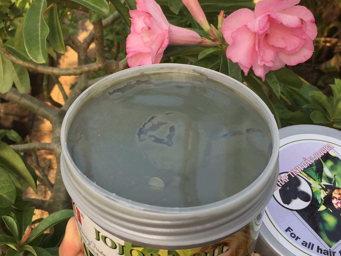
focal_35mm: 47
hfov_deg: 40.3
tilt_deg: -23.6
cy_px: 118
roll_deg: -5.1
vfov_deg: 30.9
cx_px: 146
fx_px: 463
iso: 32
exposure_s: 1/252
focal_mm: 4.15
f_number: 2.2
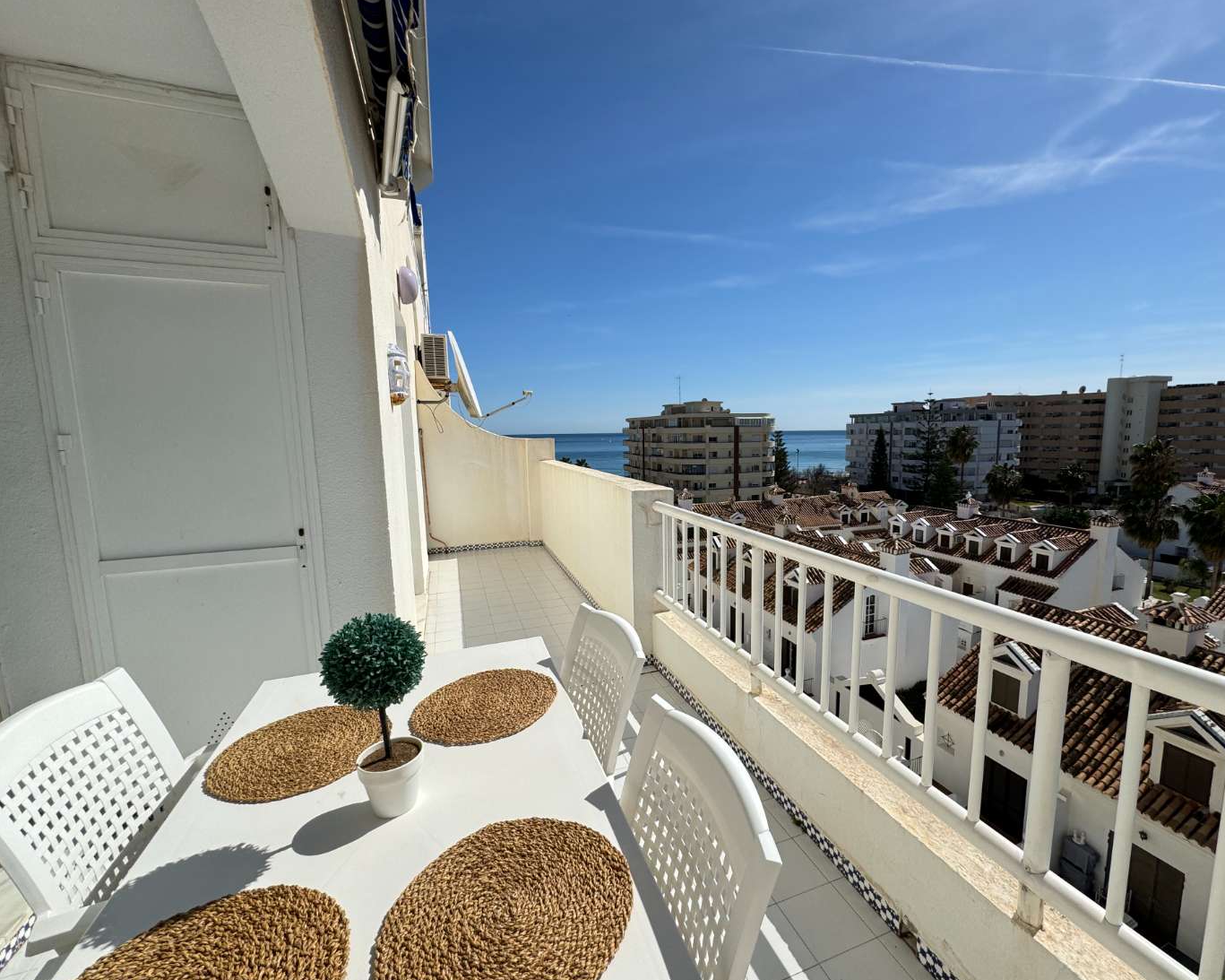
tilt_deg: -7.5
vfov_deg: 84.0
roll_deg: +0.9
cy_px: 501
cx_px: 657
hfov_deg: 96.6
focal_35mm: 15
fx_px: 544
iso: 50
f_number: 2.2
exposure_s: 1/3906
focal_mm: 2.22
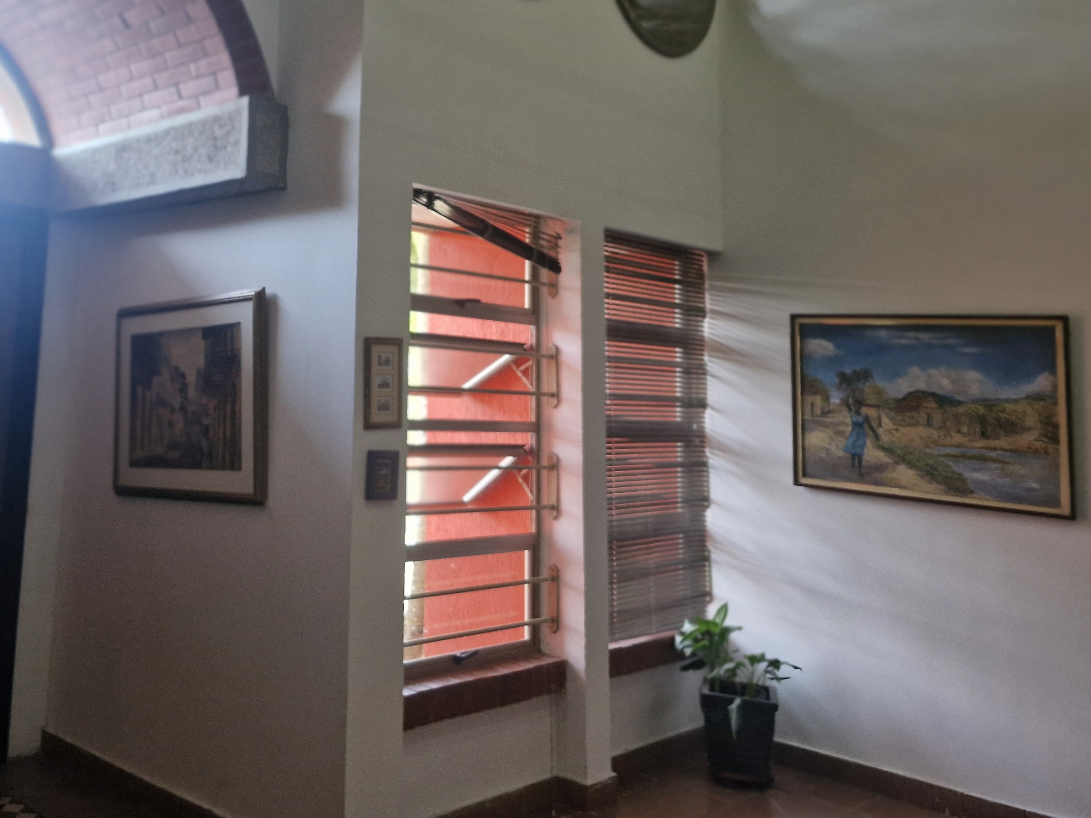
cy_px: 251
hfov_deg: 55.3
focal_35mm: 32
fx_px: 1009
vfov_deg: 43.3
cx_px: 340
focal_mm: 5.54
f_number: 1.8
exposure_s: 1/120
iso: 500
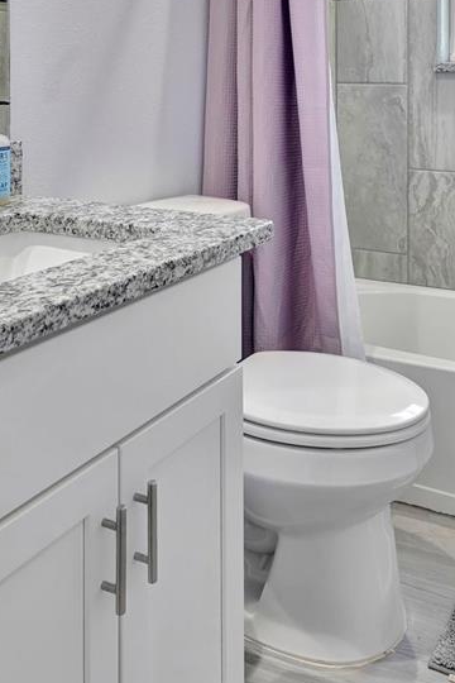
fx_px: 758
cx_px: 315
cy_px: 195
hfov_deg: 33.0
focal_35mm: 40
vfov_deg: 47.2
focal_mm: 18
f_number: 8
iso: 500
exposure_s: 1/6
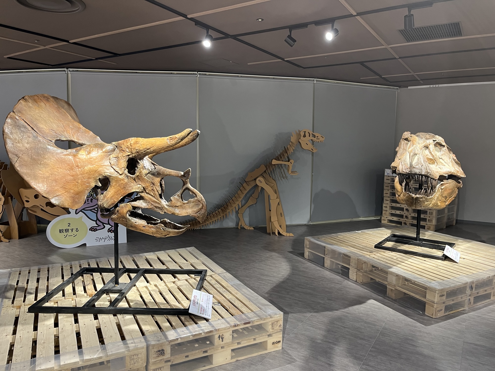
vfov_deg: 53.1
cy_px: 186
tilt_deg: -5.5
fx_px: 372
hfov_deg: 67.3
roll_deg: -0.9
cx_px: 248
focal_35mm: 26
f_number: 1.6
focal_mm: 5.1
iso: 80
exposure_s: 1/50
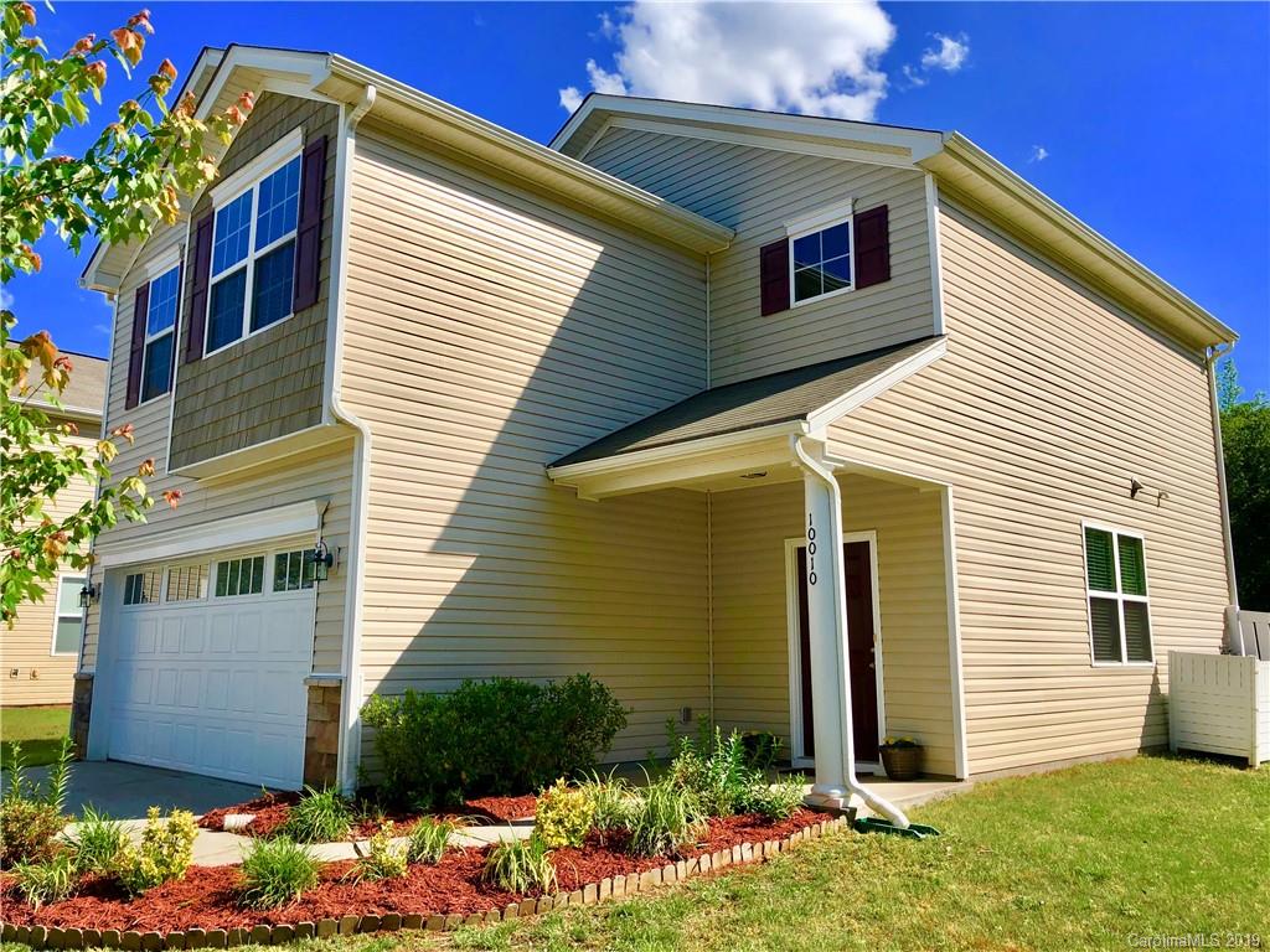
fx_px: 1027
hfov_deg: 63.4
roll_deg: -0.3
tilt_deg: +8.8
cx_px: 635
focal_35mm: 28
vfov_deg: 49.7
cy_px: 476
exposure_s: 1/2288
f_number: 1.8
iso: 20
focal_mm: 3.99
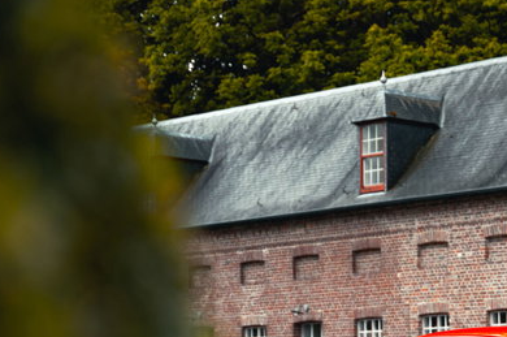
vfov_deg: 10.7
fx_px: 1772
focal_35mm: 126
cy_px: 414
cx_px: 604
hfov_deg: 15.7
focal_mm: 48
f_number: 2.8
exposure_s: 1/160
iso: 100
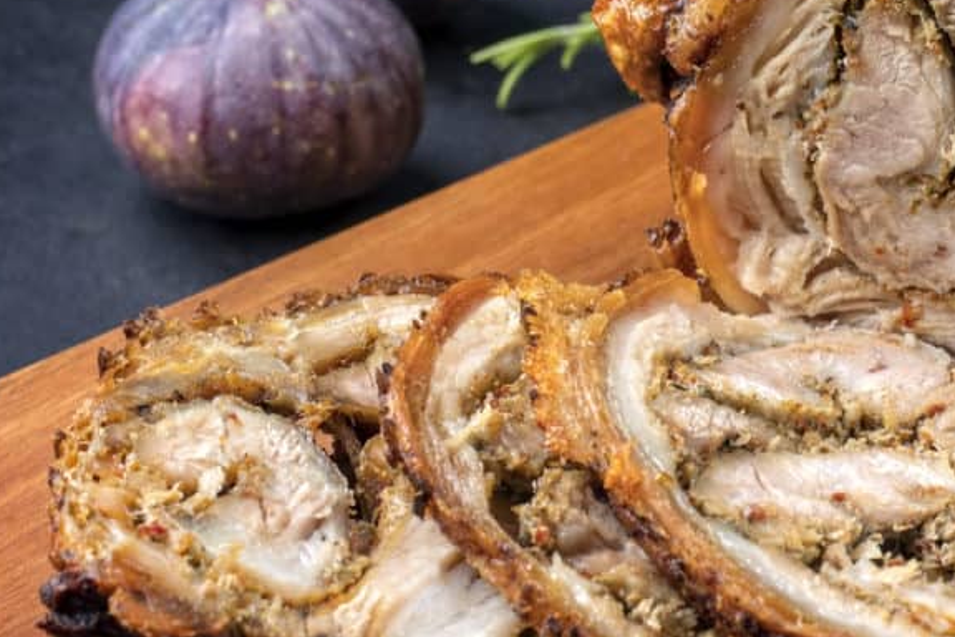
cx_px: 988
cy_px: 277
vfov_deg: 9.9
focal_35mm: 139
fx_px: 3687
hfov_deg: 14.5
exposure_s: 1/200
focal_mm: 50
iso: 100
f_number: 9
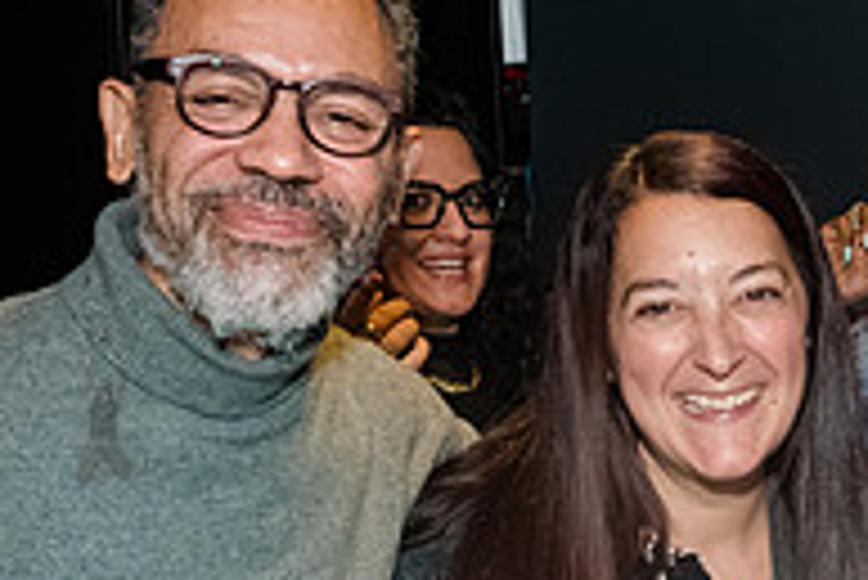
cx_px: 971
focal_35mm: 105
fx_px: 2533
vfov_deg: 13.0
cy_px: 402
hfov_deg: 18.6
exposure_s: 1/400
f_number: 5
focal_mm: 35
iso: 8000
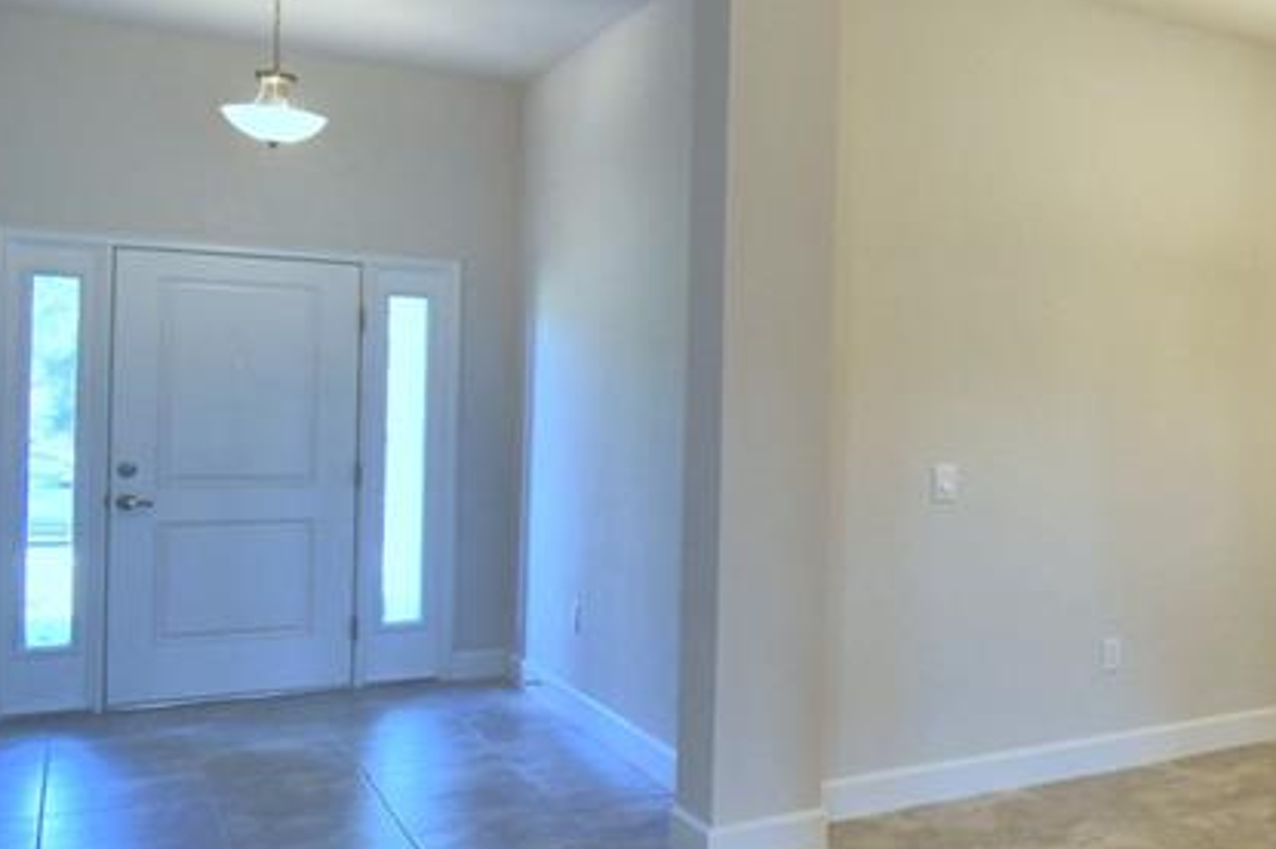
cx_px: 1337
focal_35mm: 37
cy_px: 409
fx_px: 1310
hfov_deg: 42.9
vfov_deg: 35.9
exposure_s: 1/80
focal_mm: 10
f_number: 4.5
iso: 400
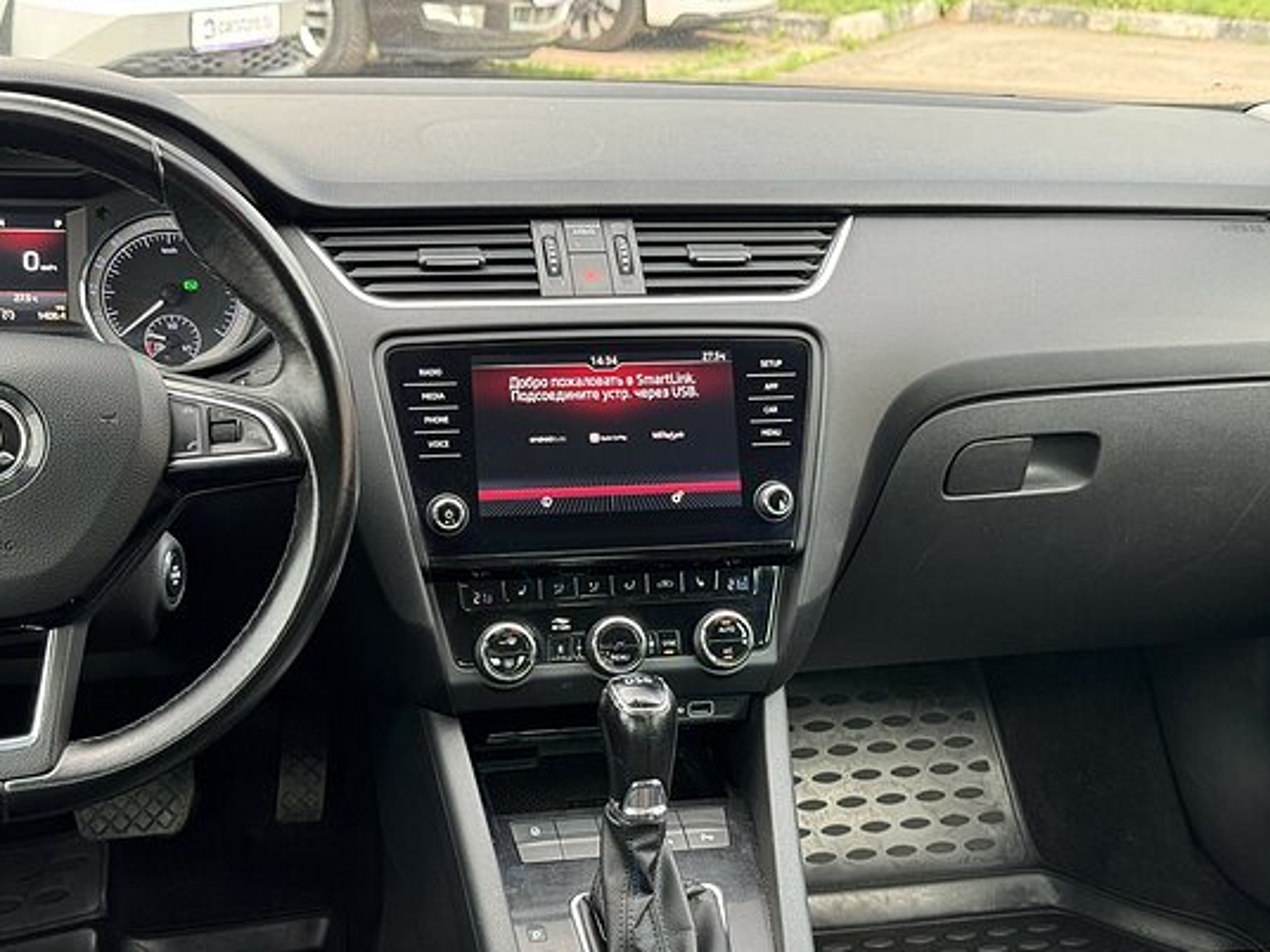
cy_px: 478
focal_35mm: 49
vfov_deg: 29.7
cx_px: 628
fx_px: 1798
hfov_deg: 38.9
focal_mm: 6.76
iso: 200
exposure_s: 1/60
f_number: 1.78
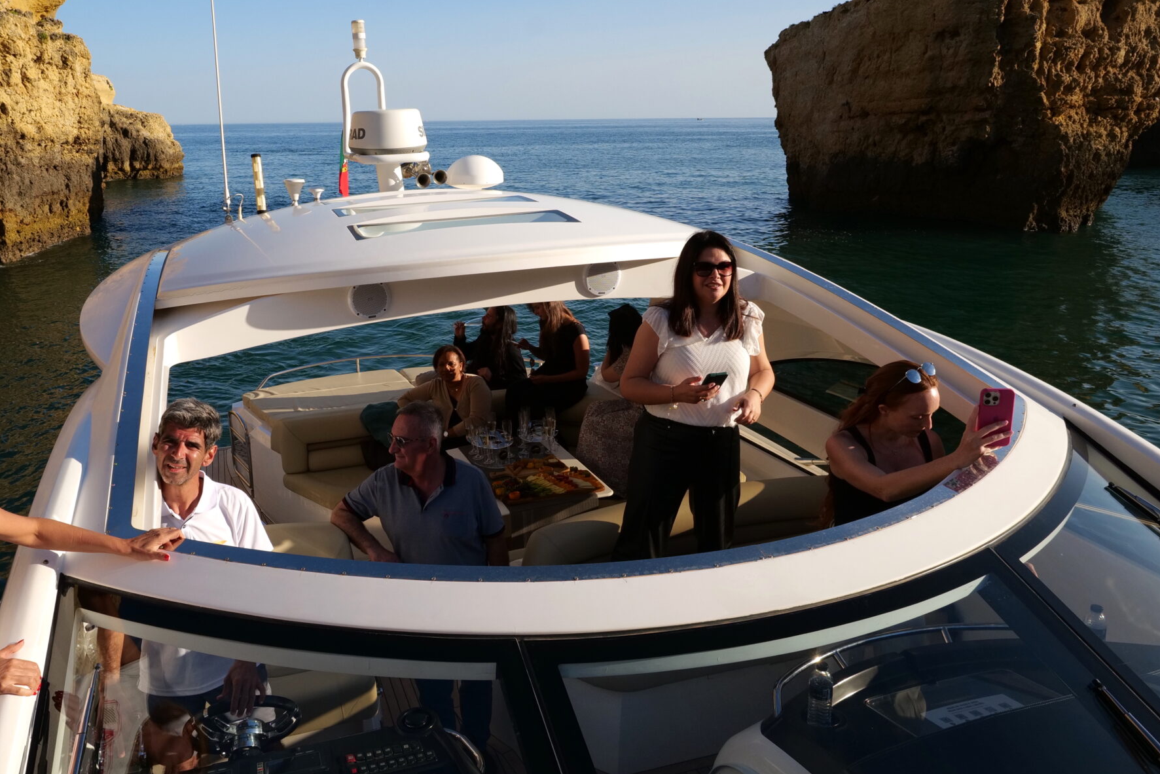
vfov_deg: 49.6
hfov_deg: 68.5
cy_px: 367
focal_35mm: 26
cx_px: 450
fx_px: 838
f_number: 11
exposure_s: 1/800
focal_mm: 18
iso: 800
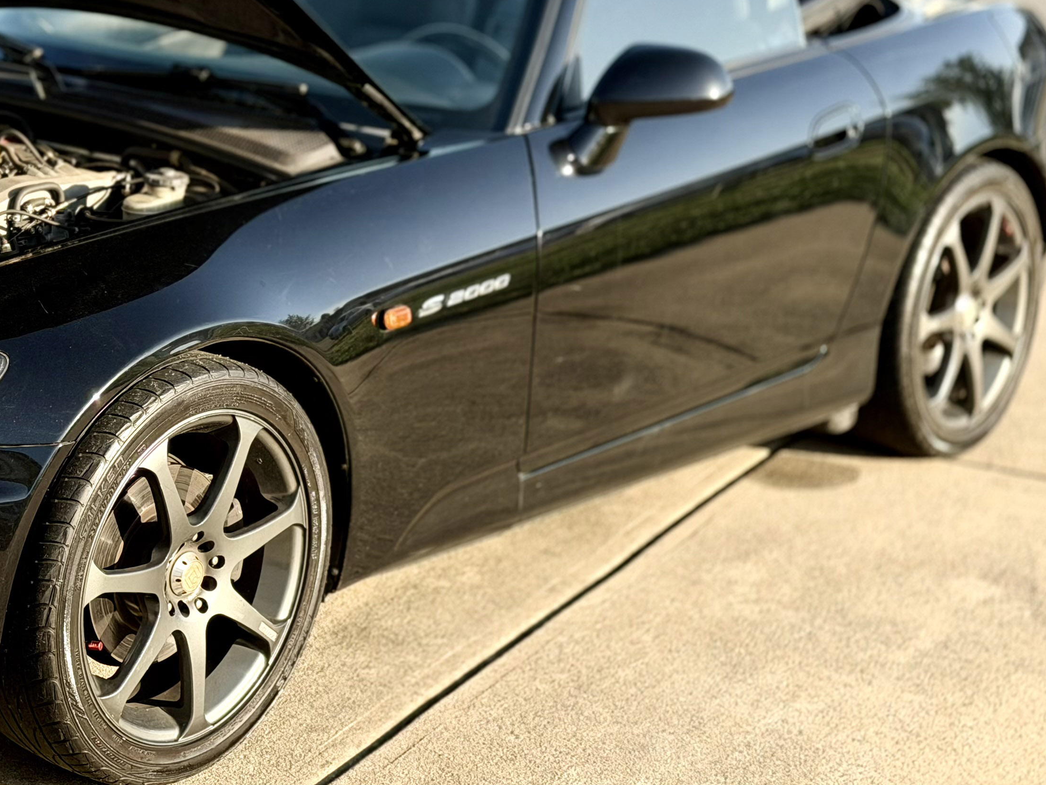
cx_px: 158
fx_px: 2659
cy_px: 203
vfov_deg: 16.7
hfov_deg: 21.9
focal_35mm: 88
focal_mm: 6.76
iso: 80
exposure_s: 1/1000
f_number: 1.78
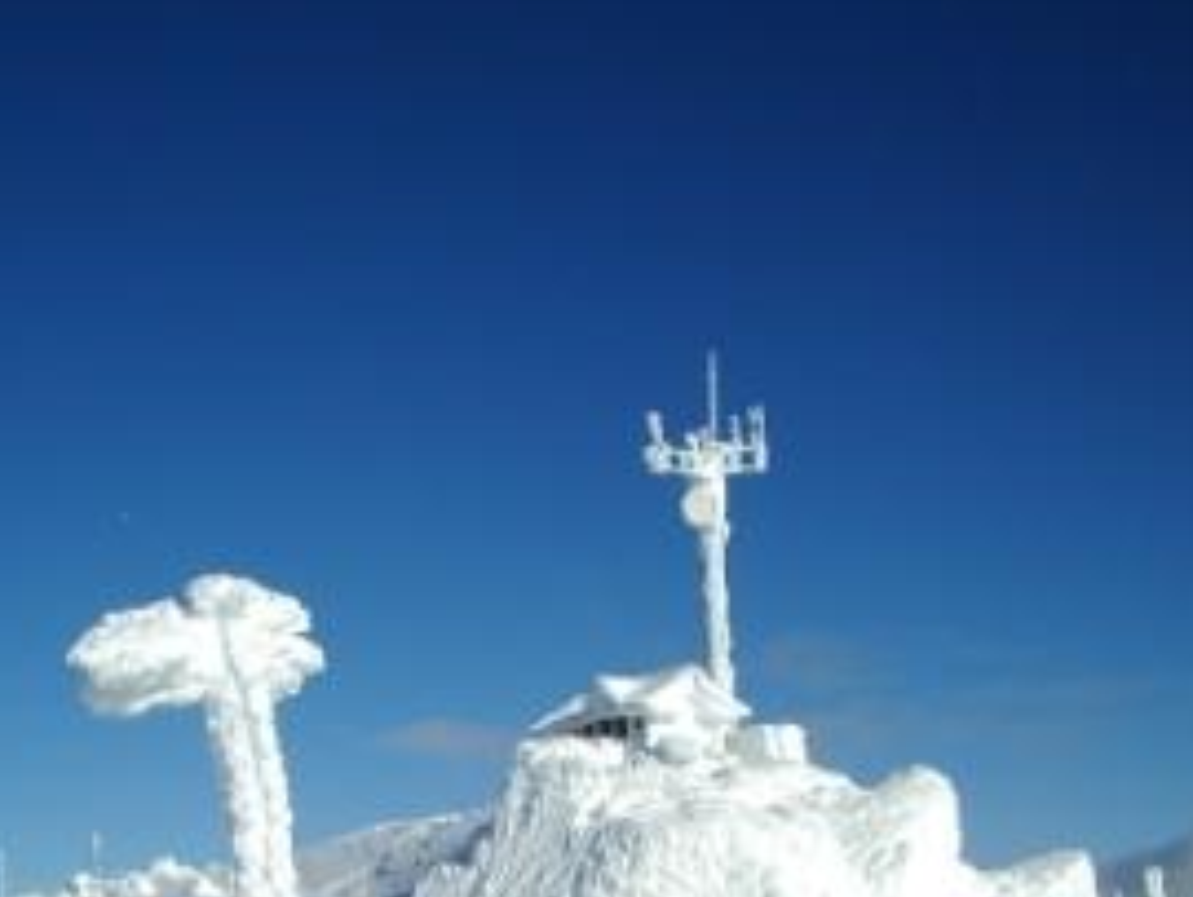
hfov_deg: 33.0
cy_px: 725
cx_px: 446
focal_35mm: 58
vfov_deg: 24.8
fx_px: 2001
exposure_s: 1/1000
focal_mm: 5.8
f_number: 4.3
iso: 50
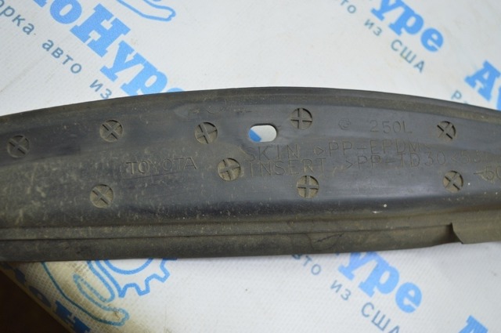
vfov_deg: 32.9
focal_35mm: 40
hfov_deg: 48.0
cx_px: 250
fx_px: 563
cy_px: 166
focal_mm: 27
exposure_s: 1/50
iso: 400
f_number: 4
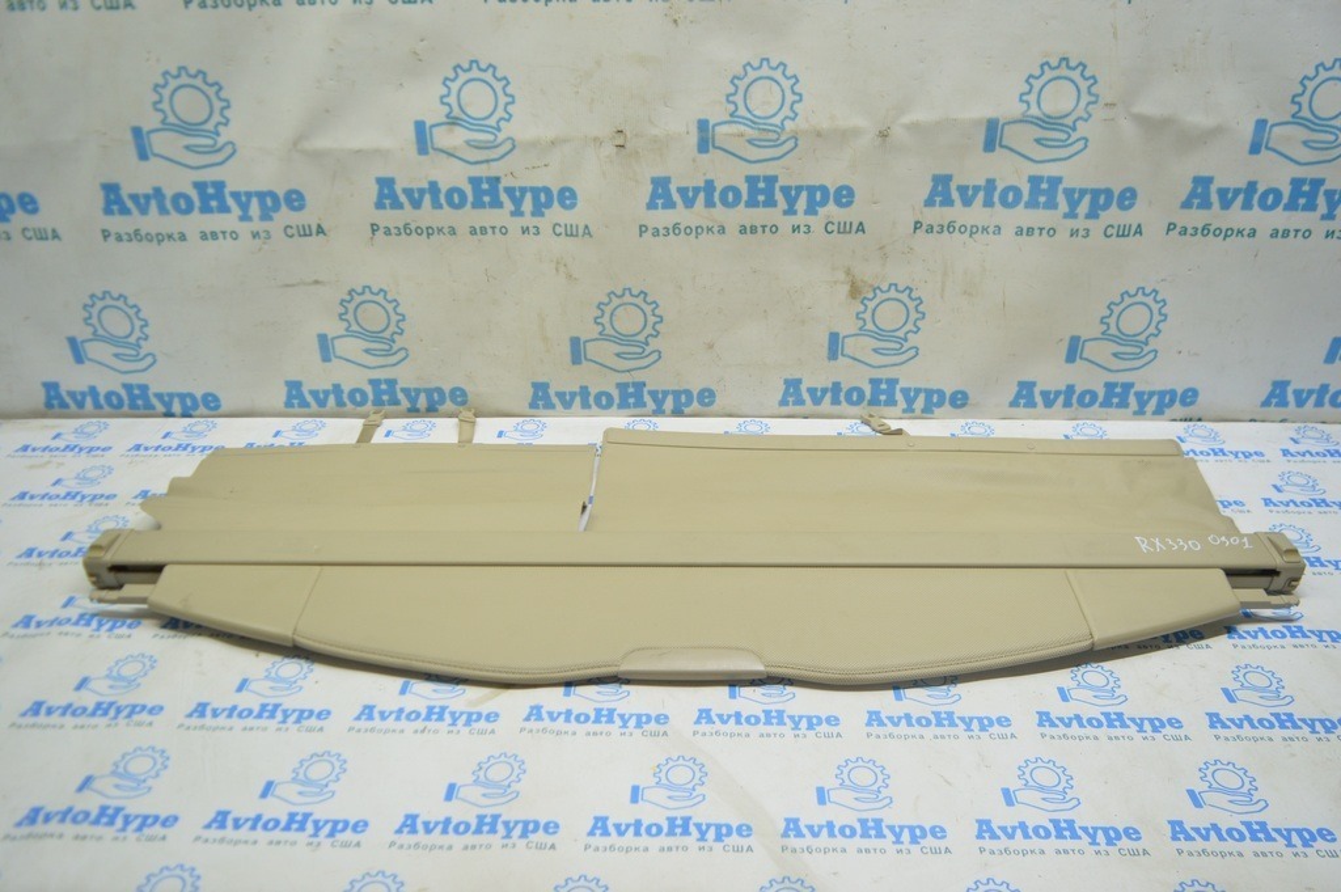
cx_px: 670
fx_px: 1005
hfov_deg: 67.4
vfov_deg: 47.9
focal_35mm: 27
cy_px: 446
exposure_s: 1/40
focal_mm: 18
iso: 400
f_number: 3.5
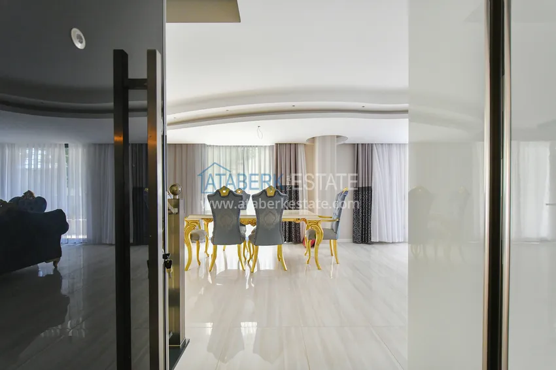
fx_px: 232
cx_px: 278
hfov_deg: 100.4
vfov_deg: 77.3
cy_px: 185
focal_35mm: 15
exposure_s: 1/60
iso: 800
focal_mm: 10
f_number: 5
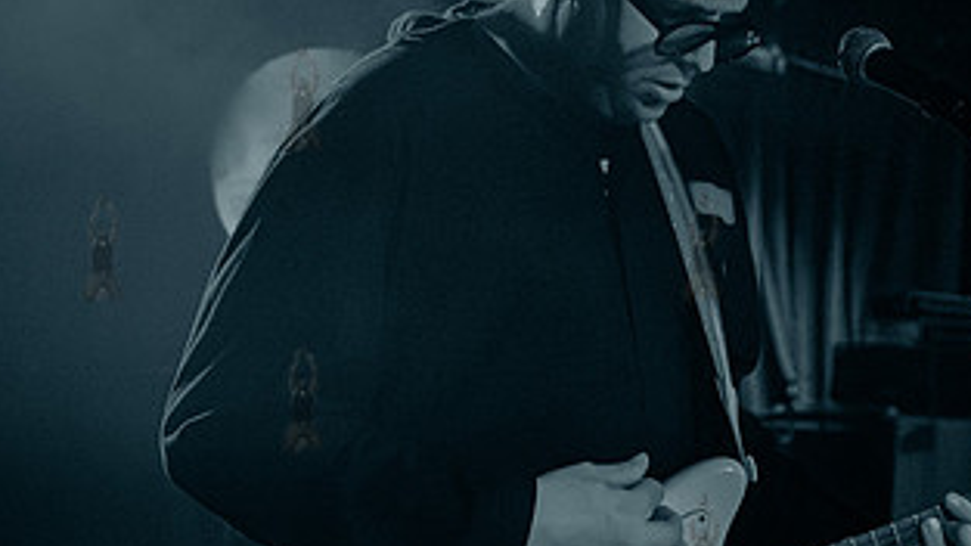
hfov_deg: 30.6
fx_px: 1751
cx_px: 701
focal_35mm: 68
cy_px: 247
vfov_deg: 17.7
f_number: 3.2
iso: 16000
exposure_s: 1/320
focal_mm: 35
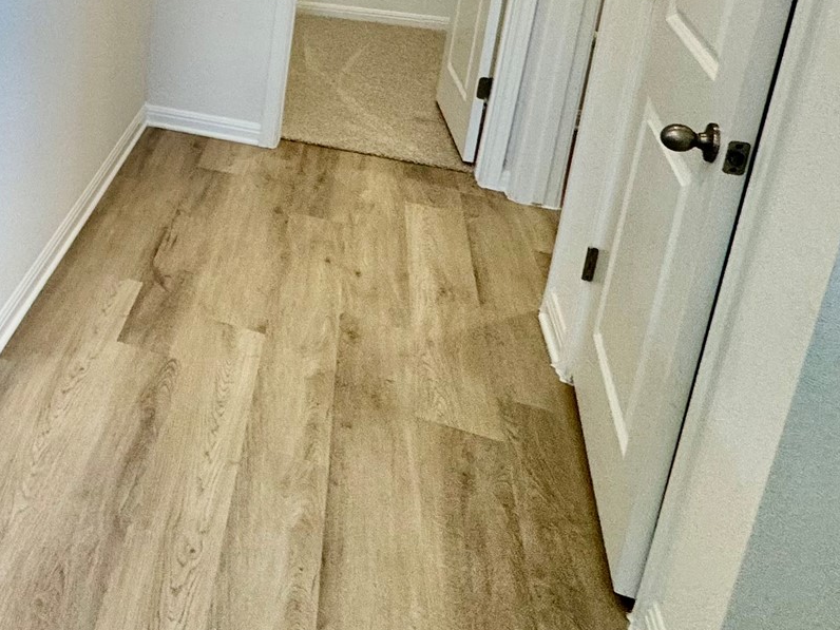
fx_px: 874
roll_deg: -0.2
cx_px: -103
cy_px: -13
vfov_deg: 35.5
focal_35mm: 36
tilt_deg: -15.3
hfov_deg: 40.4
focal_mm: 2.22
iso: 125
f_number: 2.2
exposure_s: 1/120
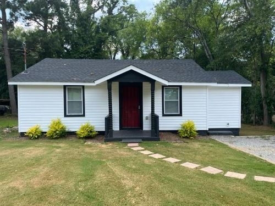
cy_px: 103
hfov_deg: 67.3
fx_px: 207
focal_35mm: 26
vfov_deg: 53.1
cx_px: 138
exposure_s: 1/1056
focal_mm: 5.1
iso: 50
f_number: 1.6
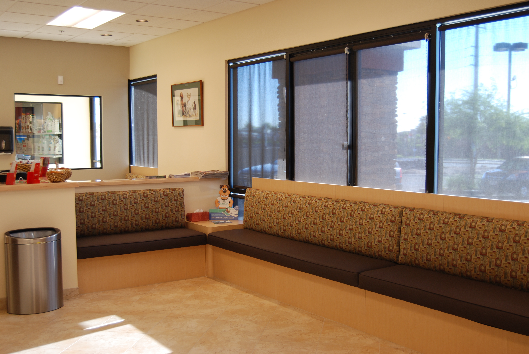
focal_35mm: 39
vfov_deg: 34.3
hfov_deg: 49.5
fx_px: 574
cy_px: 177
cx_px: 264
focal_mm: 26
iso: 200
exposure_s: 1/40
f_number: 4.2
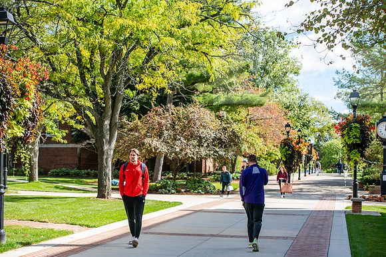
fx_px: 751
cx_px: 193
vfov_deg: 19.5
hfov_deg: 28.8
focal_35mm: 70
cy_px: 128
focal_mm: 70
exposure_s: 1/400
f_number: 4.5
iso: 125
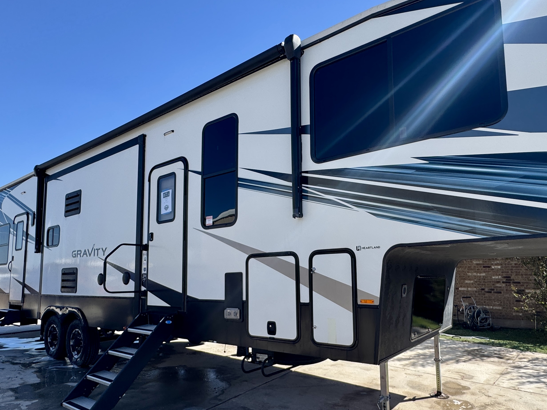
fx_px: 363
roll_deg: +0.0
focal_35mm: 23
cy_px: 245
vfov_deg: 58.4
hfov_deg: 73.8
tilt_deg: +5.5
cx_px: 295
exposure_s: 1/1034
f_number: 2.2
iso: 50
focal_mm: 2.22
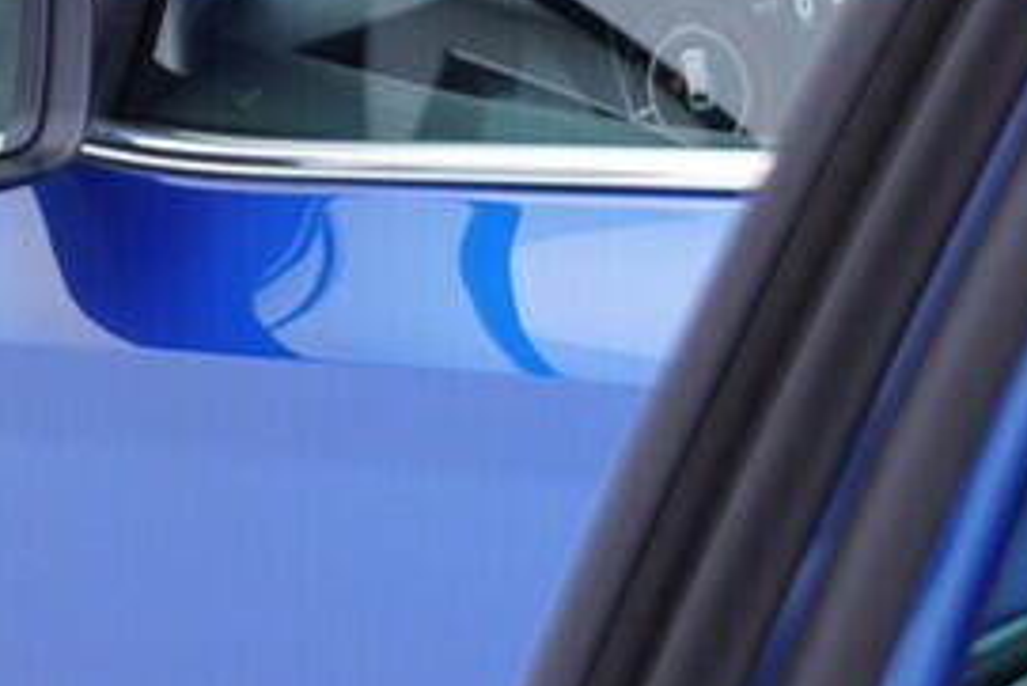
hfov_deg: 9.4
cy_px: 610
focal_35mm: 191
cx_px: 2596
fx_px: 5451
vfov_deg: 7.2
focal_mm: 24
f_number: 3.2
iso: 125
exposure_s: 1/50
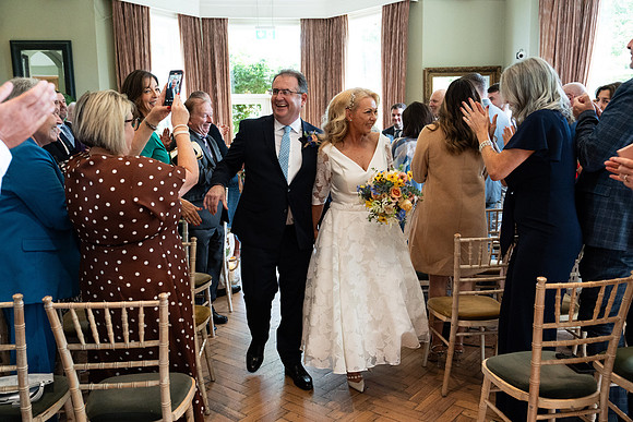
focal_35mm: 30
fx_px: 528
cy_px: 211
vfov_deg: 43.6
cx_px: 316
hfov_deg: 61.9
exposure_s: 1/200
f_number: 3.5
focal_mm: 30
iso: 5000
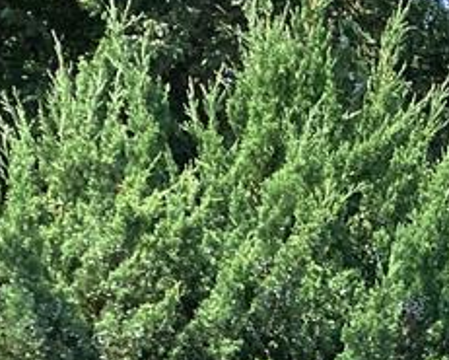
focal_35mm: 134
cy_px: 444
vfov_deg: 11.3
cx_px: 923
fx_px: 1781
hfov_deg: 12.5
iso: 25
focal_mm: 3.3
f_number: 2.4
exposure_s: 1/783
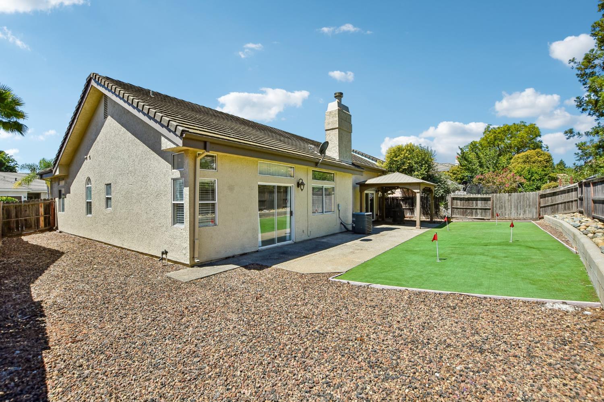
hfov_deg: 100.4
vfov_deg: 77.3
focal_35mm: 15
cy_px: 201
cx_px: 302
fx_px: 252
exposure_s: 1/160
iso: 100
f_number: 8
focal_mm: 10
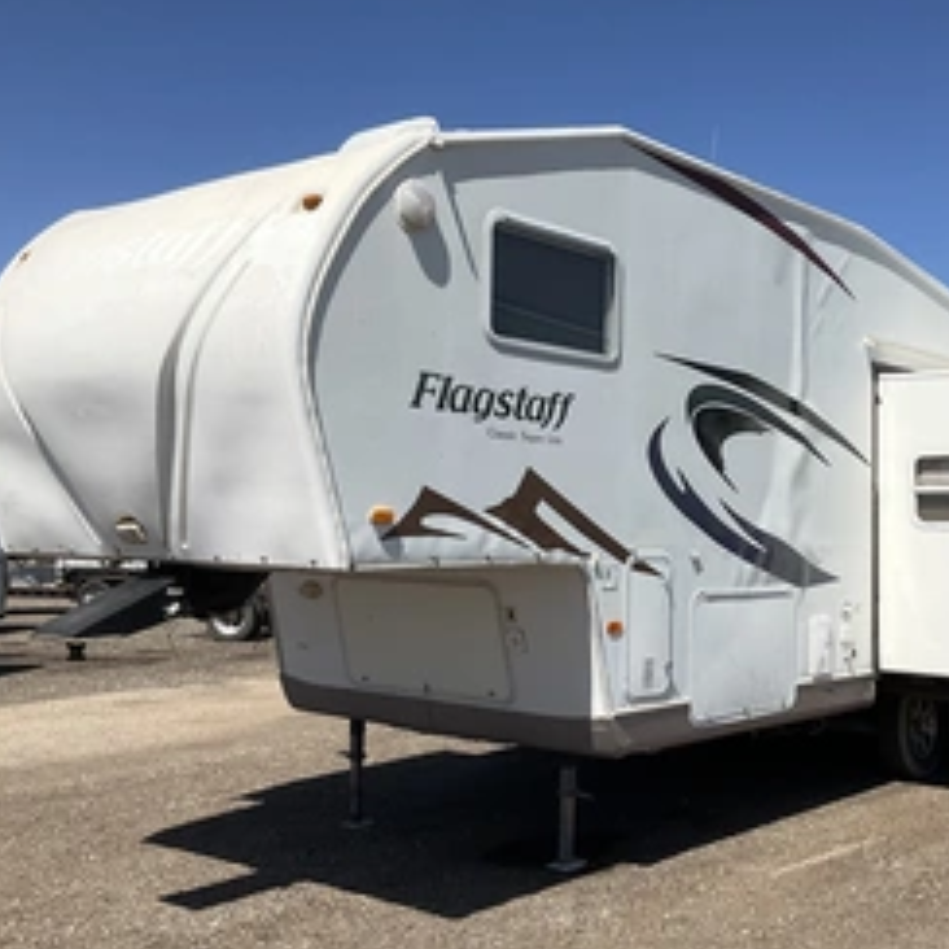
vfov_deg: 40.0
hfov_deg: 39.6
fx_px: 1303
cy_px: 443
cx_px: 630
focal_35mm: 42
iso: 25
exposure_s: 1/3125
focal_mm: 3
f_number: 1.8
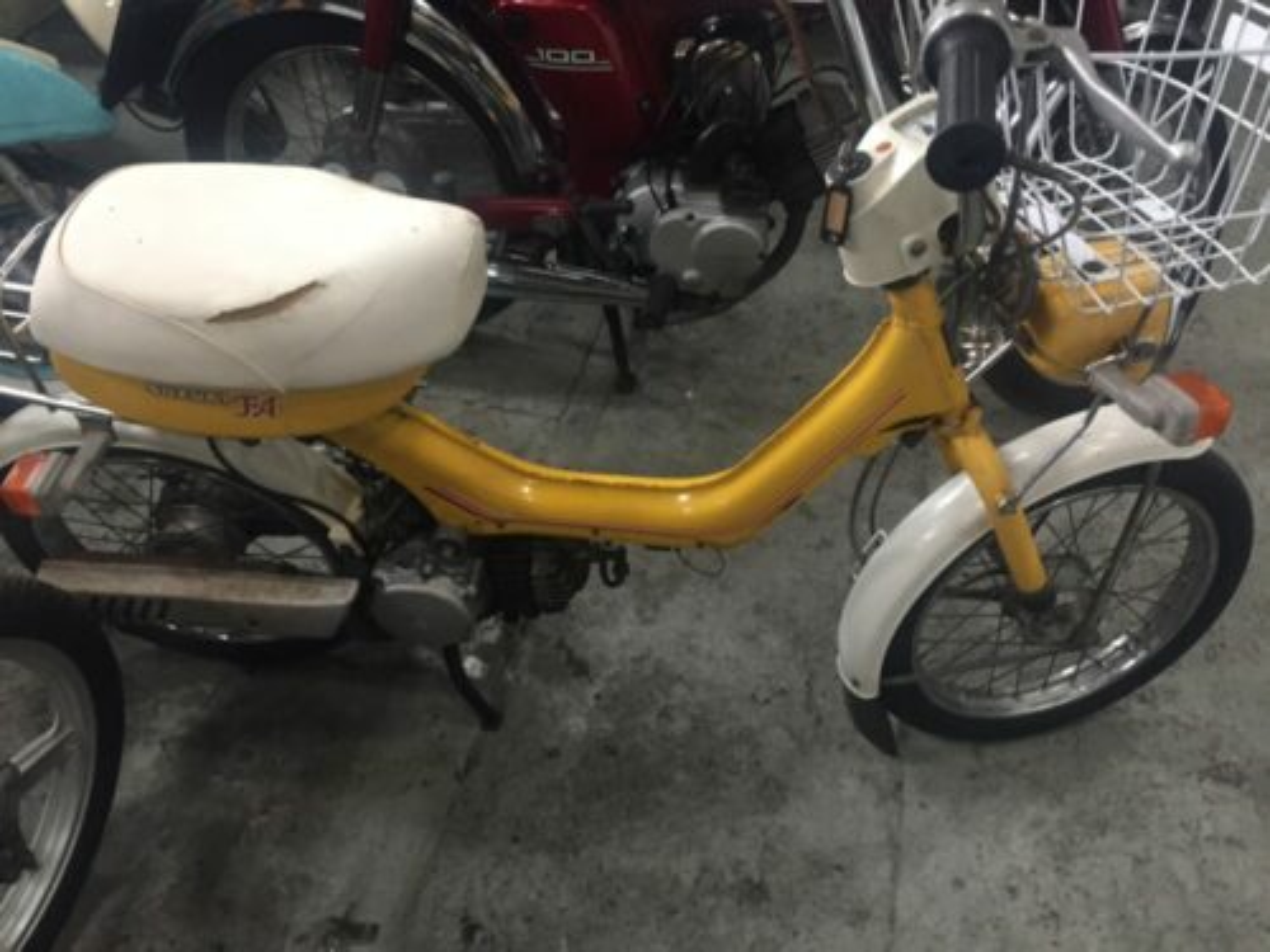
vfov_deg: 48.2
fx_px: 1064
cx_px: 635
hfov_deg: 61.7
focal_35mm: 29
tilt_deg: -47.1
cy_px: 476
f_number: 2.2
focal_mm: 4.15
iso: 250
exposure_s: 1/20
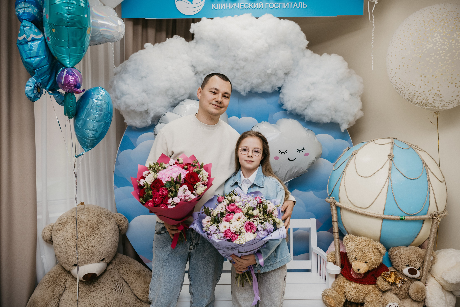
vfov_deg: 40.2
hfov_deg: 57.5
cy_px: 154
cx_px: 230
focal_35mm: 33
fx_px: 420
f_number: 4
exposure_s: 1/160
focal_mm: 32
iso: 200
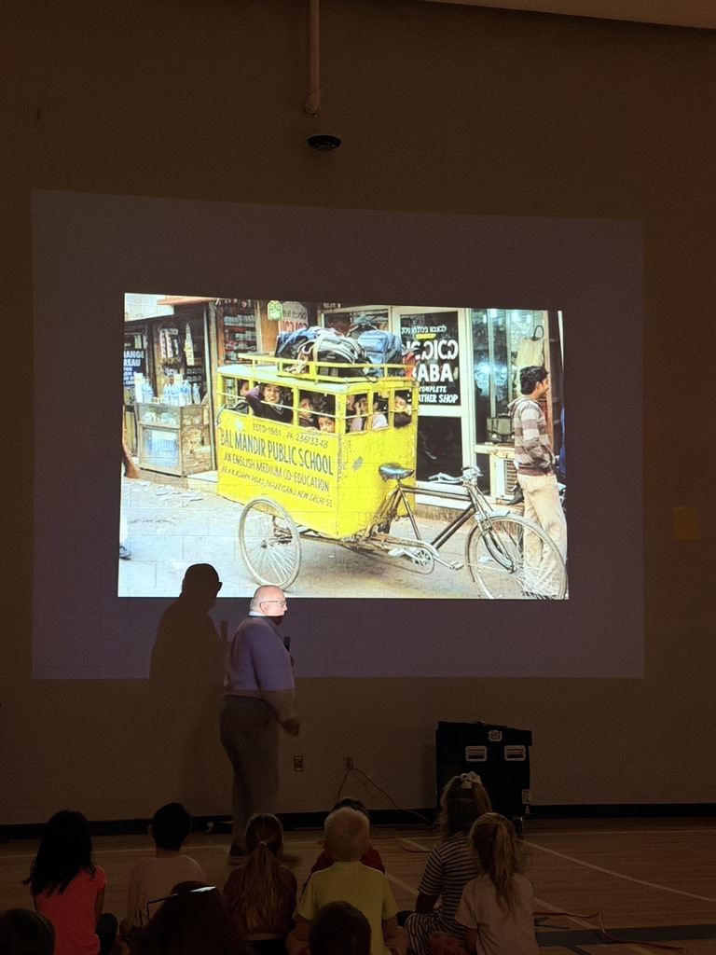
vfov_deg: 39.7
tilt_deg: +6.8
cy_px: 478
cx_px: 358
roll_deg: +0.4
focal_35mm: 48
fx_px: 1324
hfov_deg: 30.3
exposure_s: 1/30
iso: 500
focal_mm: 6.76
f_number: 1.78
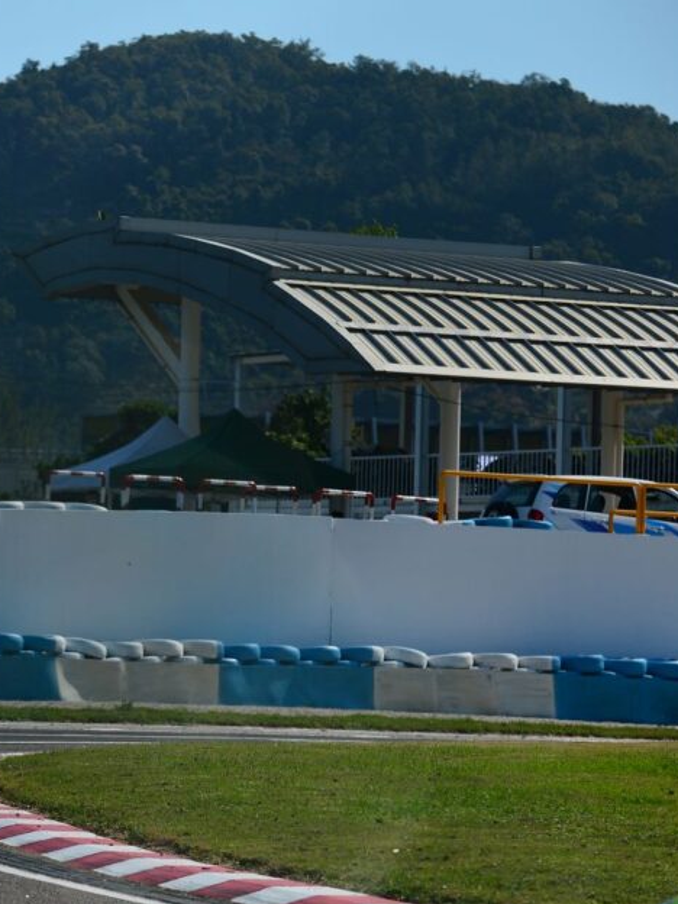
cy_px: 470
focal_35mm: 205
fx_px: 5354
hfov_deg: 7.2
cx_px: 71
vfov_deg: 9.7
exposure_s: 1/1250
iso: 100
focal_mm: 130
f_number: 4
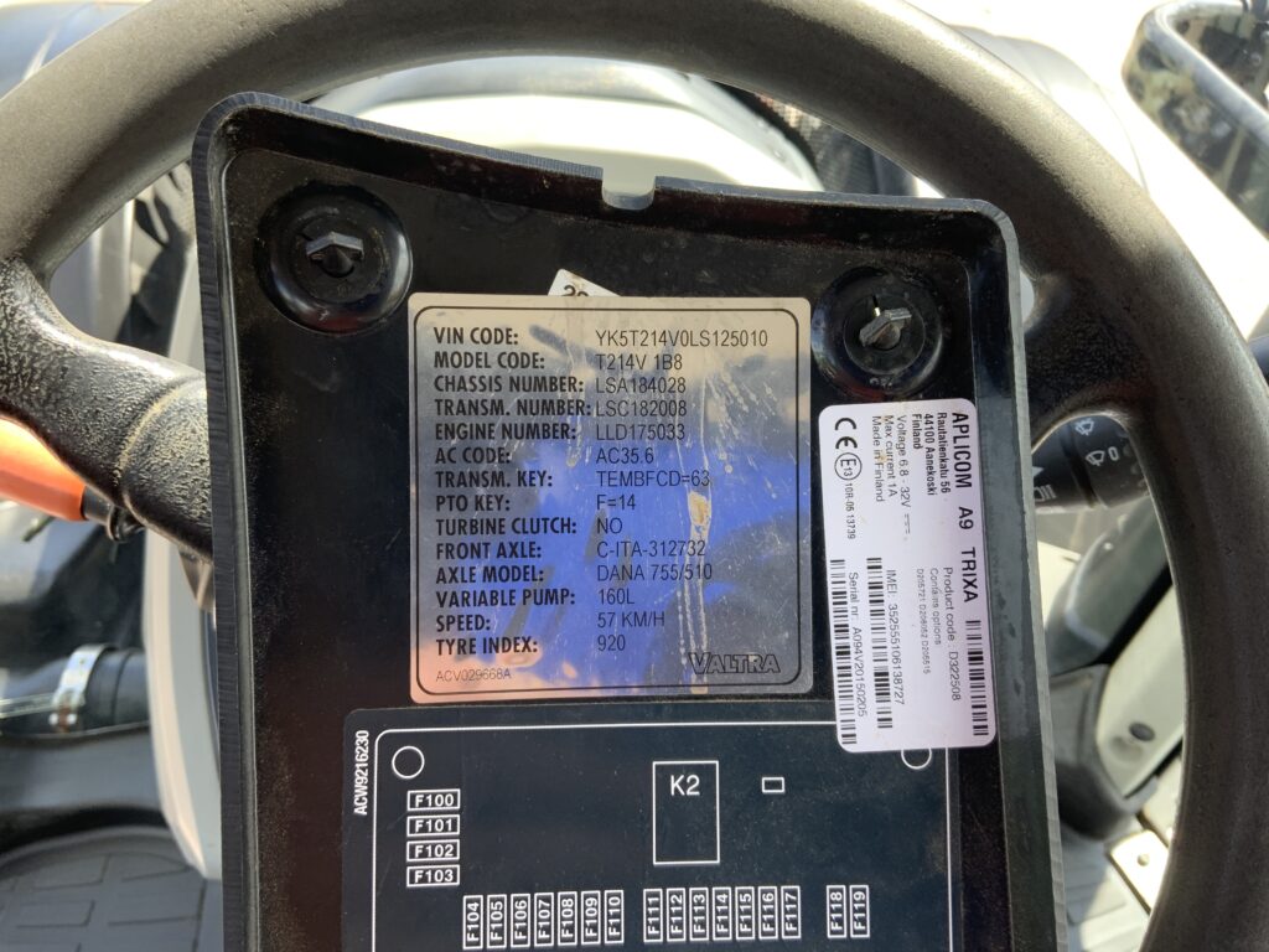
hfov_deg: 61.7
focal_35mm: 29
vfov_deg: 48.2
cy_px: 476
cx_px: 634
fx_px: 1063
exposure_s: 1/122
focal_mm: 3
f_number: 1.8
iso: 25
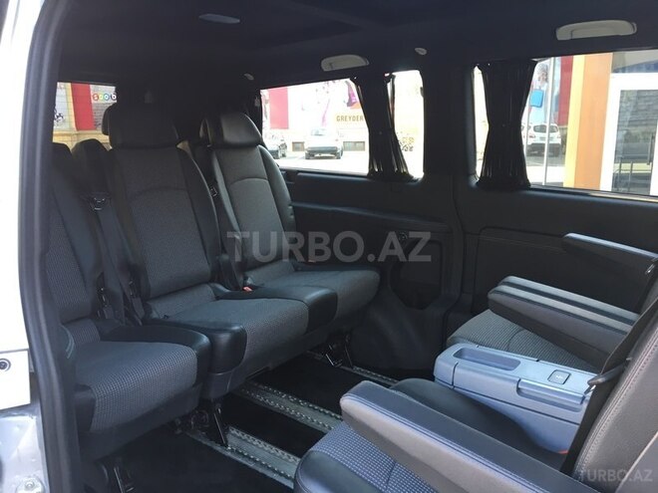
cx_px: 329
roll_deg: +0.6
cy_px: 246
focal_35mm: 29
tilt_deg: -12.5
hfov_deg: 61.7
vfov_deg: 48.2
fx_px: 551
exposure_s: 1/33
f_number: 2.2
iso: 32
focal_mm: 4.15
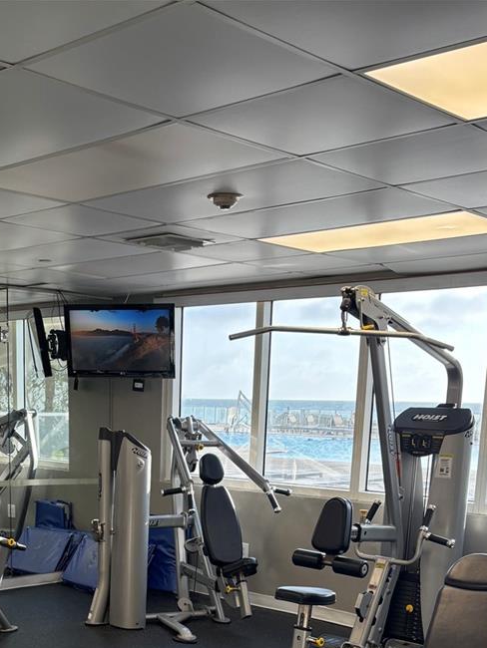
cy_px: 597
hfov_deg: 30.0
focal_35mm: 48
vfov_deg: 36.8
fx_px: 900
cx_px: 146
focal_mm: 5.96
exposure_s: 1/120
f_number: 1.6
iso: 64
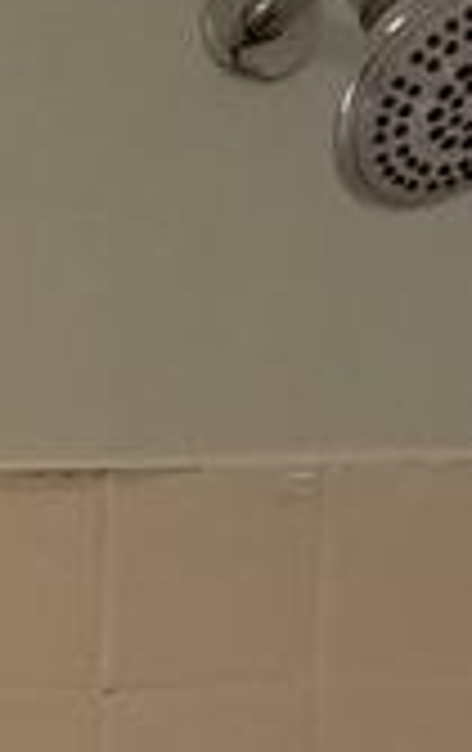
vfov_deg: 10.5
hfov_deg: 6.3
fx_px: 3648
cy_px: 1644
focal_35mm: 178
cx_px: -1308
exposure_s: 1/120
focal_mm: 4.3
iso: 64
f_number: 1.7
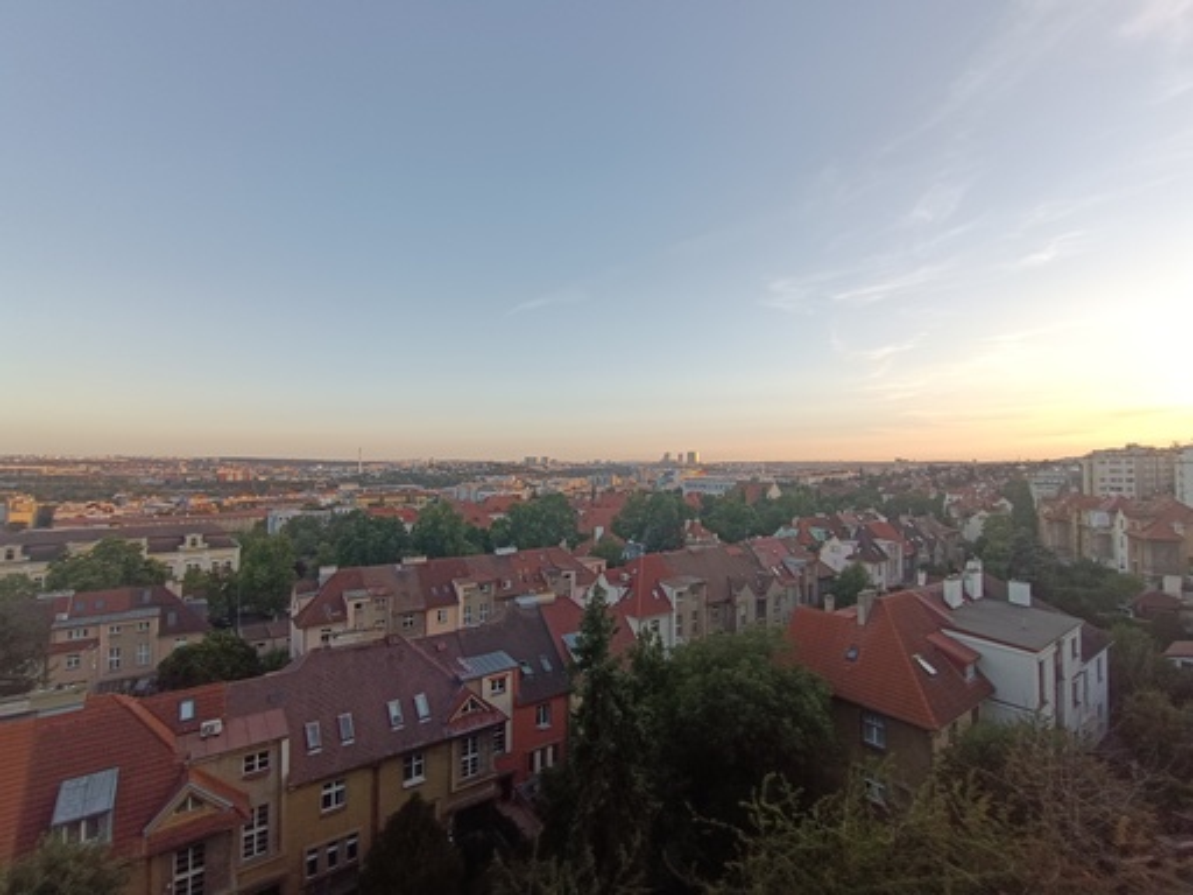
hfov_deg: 94.5
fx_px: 551
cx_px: 596
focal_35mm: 16
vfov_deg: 78.1
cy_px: 448
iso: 79
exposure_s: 1/100
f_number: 2.2
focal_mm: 1.66
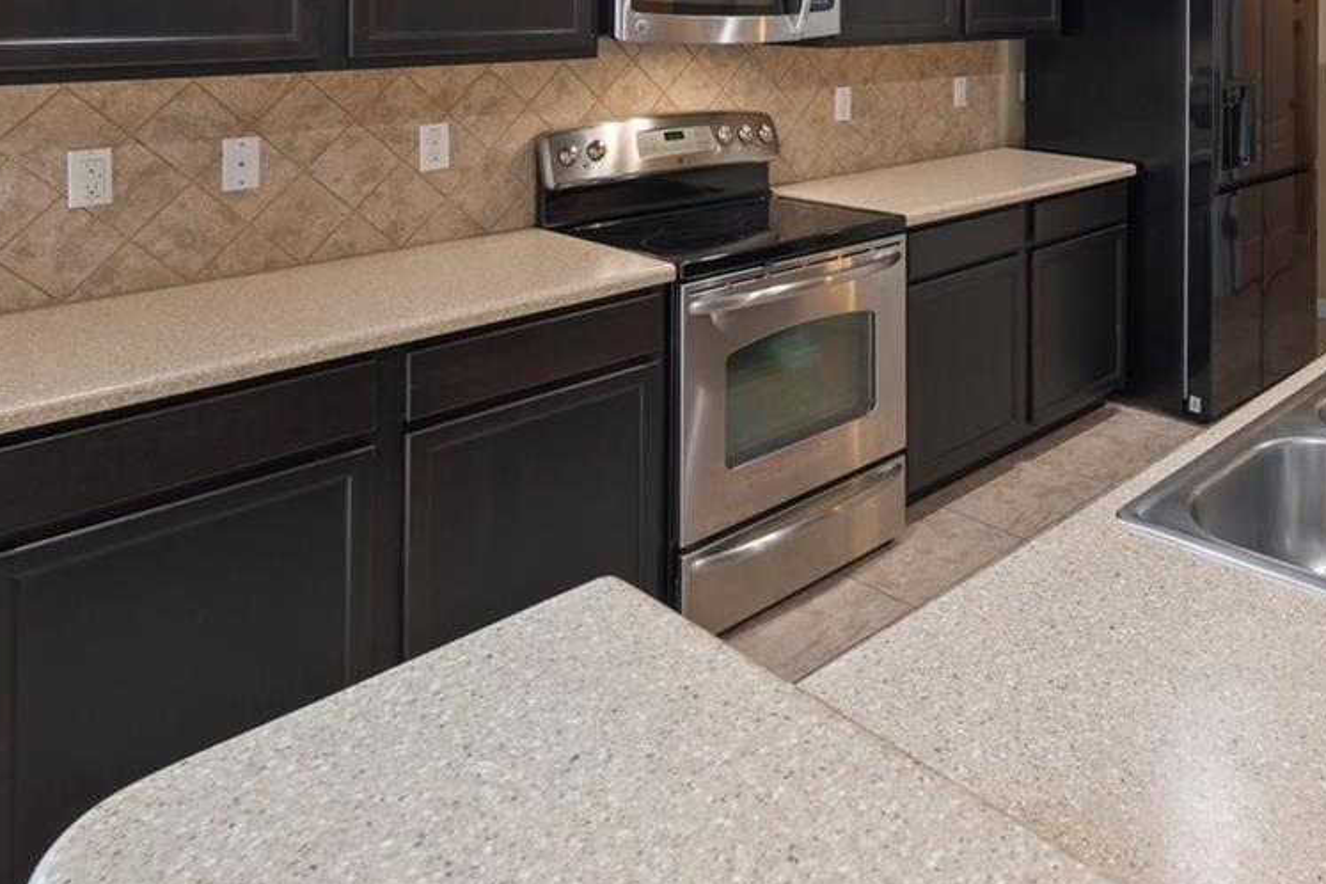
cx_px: 1008
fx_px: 1105
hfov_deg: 58.4
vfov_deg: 38.5
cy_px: -6
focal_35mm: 30
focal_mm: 14
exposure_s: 1.6
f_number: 8
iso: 400
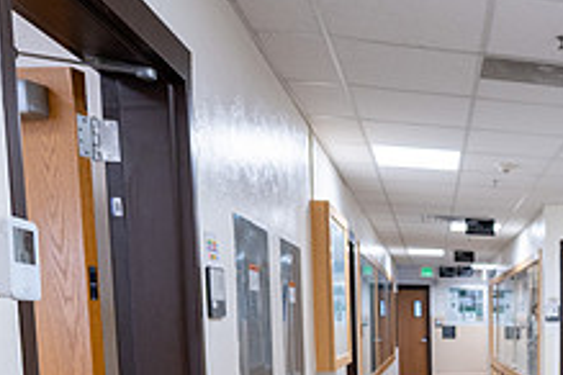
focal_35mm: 45
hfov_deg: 36.4
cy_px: 407
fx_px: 704
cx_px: 630
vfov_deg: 27.5
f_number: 4
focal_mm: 17
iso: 800
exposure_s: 1/160
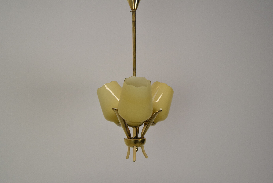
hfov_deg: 49.5
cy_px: 92
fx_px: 296
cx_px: 136
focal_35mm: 39
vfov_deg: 34.3
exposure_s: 1/400
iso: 1600
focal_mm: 26
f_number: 10
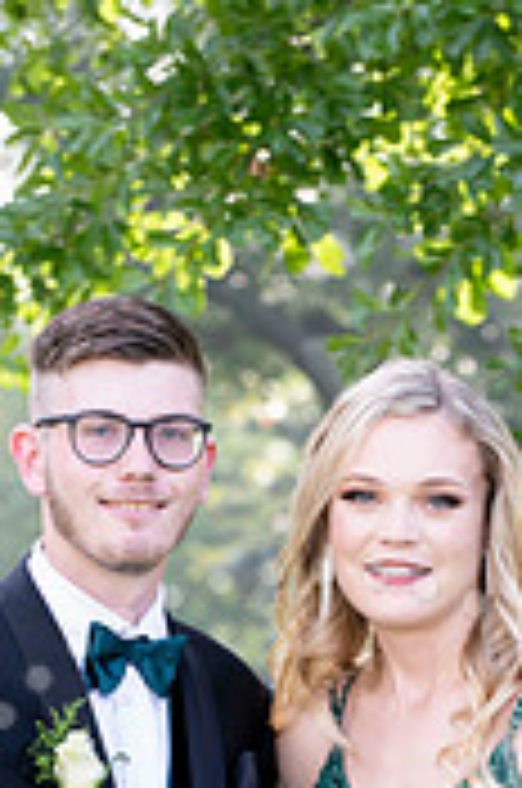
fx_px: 7882
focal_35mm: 361
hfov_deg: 3.8
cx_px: 315
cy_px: 977
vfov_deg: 5.7
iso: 250
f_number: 7.1
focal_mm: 140
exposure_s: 1/60
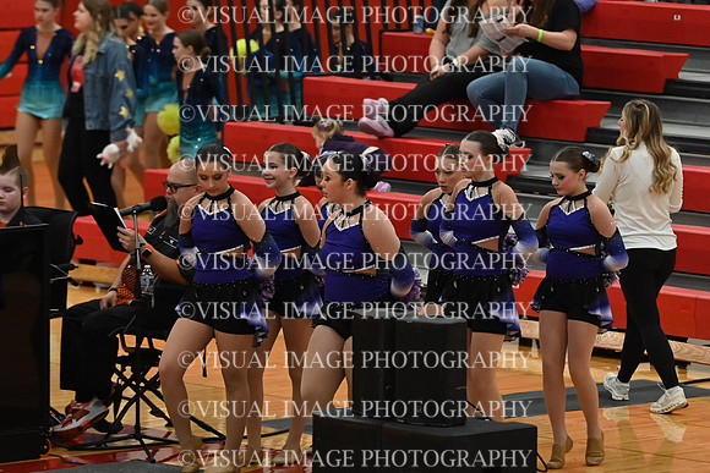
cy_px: 236
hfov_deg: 7.4
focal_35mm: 277
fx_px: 5464
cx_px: 355
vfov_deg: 5.0
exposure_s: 1/400
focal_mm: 185
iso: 6400
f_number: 4
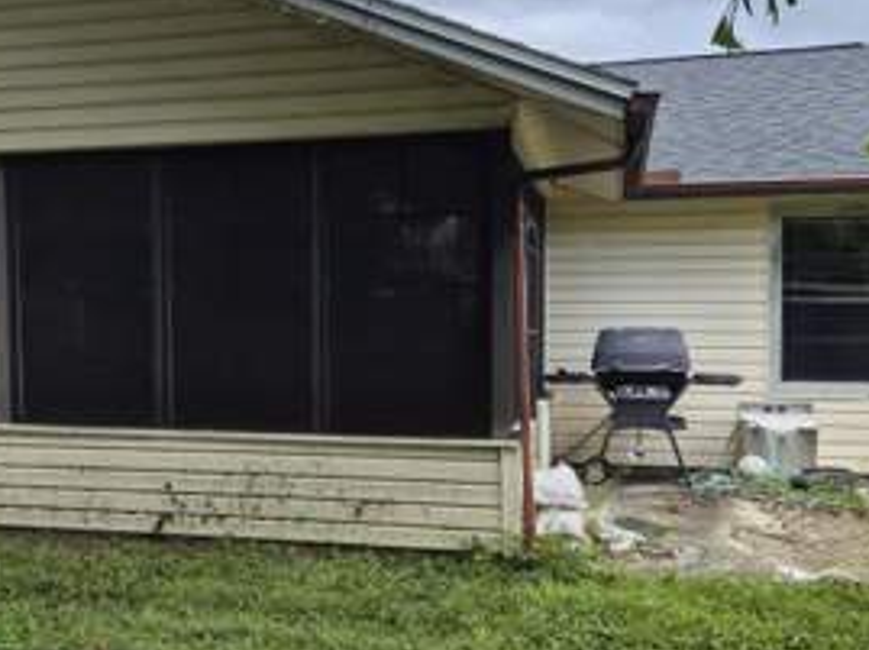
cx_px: 317
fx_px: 1028
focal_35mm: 41
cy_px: 364
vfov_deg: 35.0
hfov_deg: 45.4
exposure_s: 1/1332
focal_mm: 5.4
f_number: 1.8
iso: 80
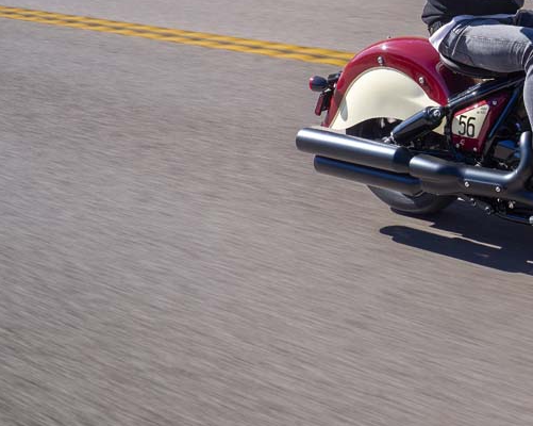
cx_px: 618
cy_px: 89
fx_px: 851
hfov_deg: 30.3
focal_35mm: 54
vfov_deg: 27.5
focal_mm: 24
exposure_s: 1/200
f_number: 10
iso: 250
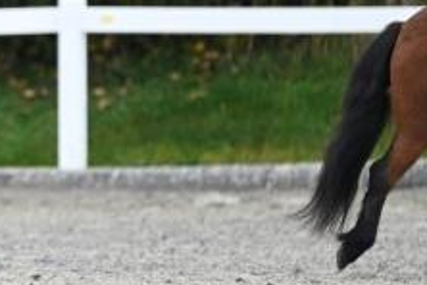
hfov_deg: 2.0
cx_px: -273
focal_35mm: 1009
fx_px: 11967
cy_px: 19
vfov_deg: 1.4
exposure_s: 1/800
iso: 1400
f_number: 5.3
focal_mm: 280
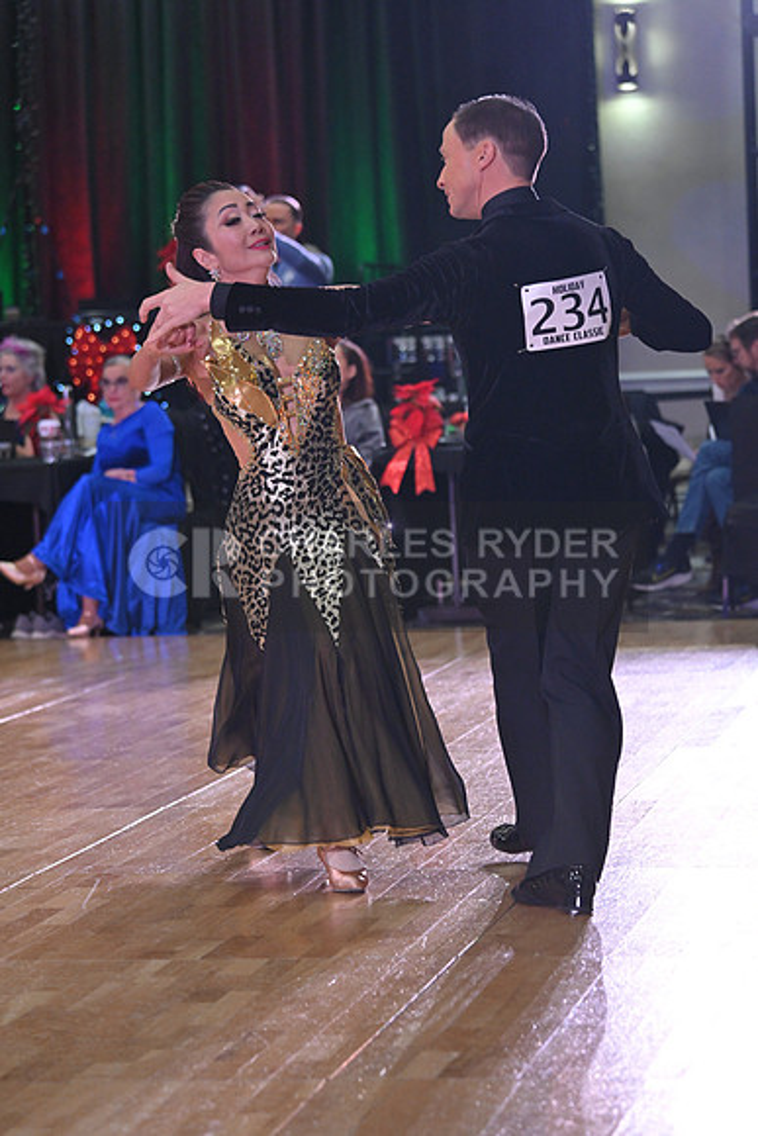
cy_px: 568
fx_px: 3787
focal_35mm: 120
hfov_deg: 11.4
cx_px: 379
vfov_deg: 17.1
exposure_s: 1/320
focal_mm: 120
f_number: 5
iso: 2500
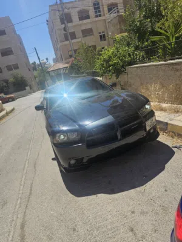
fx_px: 161
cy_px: 121
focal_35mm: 23
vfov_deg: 73.9
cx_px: 91
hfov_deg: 58.9
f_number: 1.7
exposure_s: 1/952
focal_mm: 6.3
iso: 10
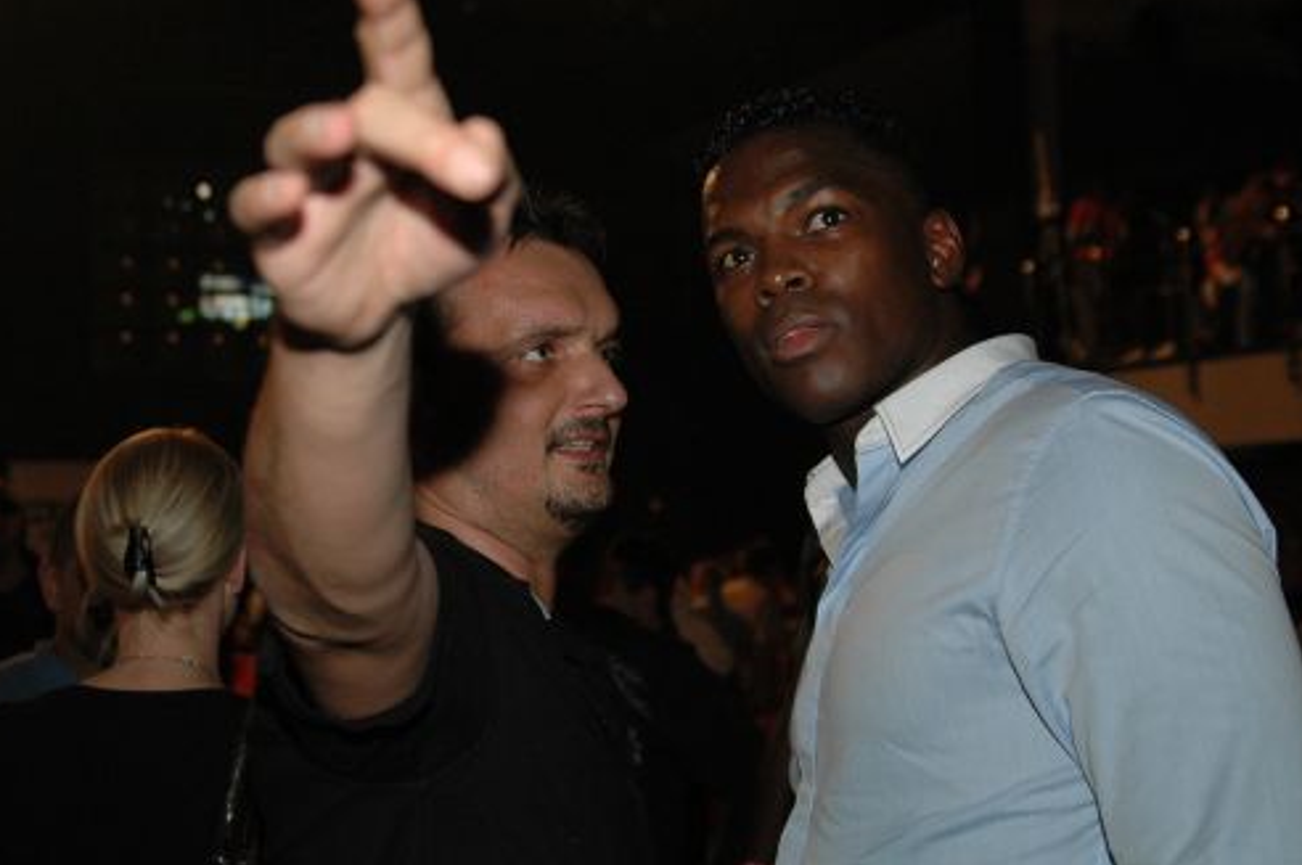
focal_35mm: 54
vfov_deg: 25.0
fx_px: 1951
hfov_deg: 36.9
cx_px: 595
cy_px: 407
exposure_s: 1/60
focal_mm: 28
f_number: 2.8
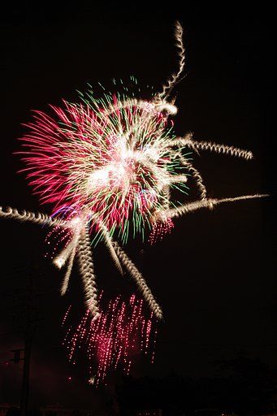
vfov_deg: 49.6
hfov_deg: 34.2
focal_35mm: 39
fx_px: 450
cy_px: 208
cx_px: 138
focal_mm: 26
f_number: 14
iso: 200
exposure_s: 2
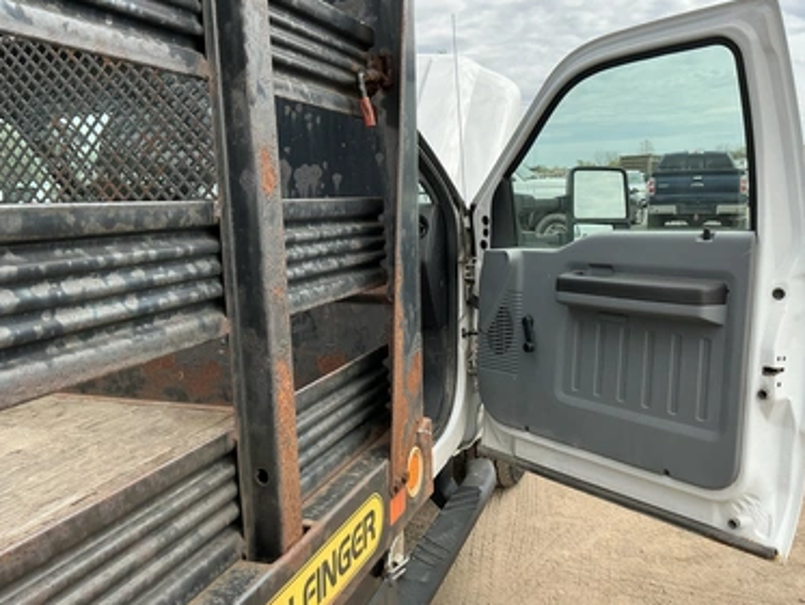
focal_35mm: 30
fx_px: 698
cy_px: 283
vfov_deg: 46.8
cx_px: 429
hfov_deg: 59.9
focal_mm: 3
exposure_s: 1/929
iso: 25
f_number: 1.8
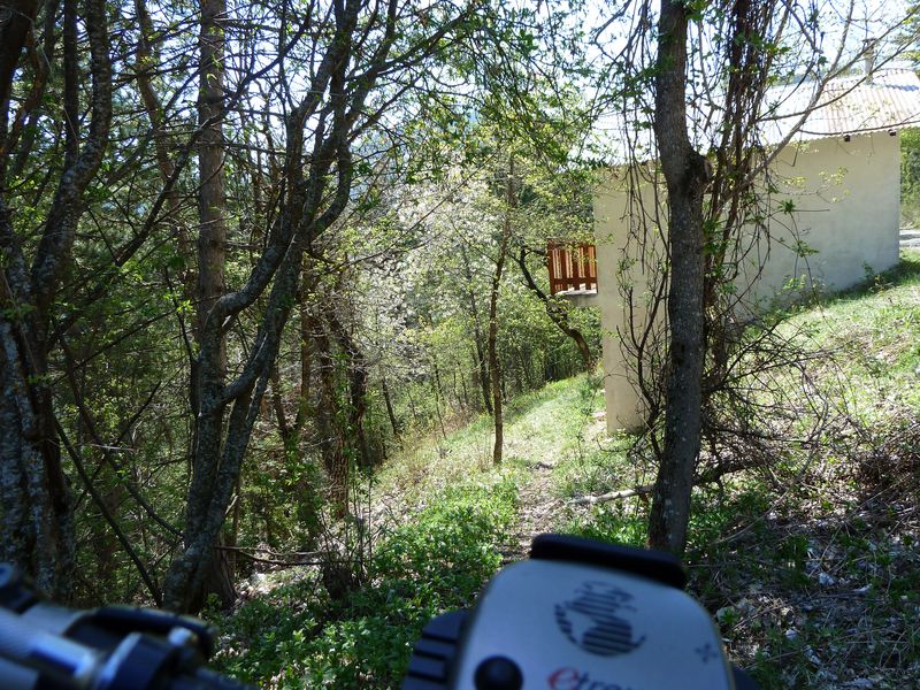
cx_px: 460
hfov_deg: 69.4
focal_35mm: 25
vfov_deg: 54.9
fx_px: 664
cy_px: 345
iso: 80
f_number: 4
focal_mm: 4.1
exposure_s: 1/160
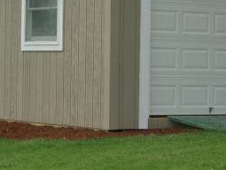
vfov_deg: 8.6
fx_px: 1131
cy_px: 18
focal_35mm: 173
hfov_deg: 11.4
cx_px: 105
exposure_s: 1/200
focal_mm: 13.6
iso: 64
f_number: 4.6
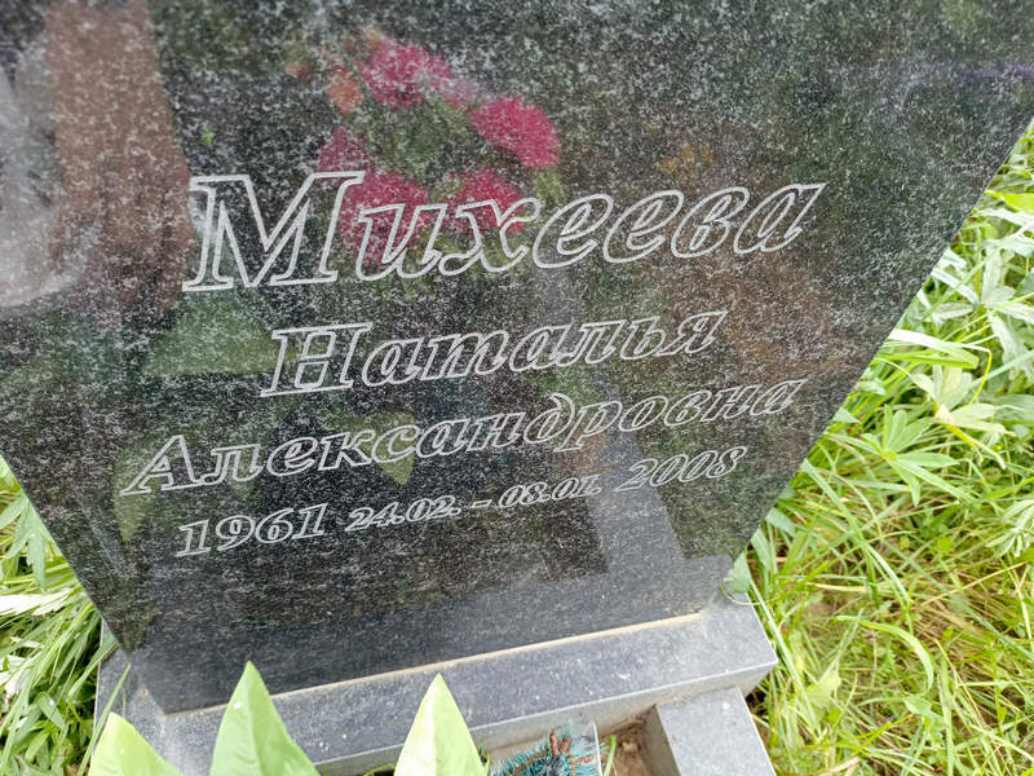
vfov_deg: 54.9
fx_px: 747
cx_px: 517
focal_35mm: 25
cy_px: 388
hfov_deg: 69.4
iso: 150
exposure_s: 1/100
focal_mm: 4.76
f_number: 1.69
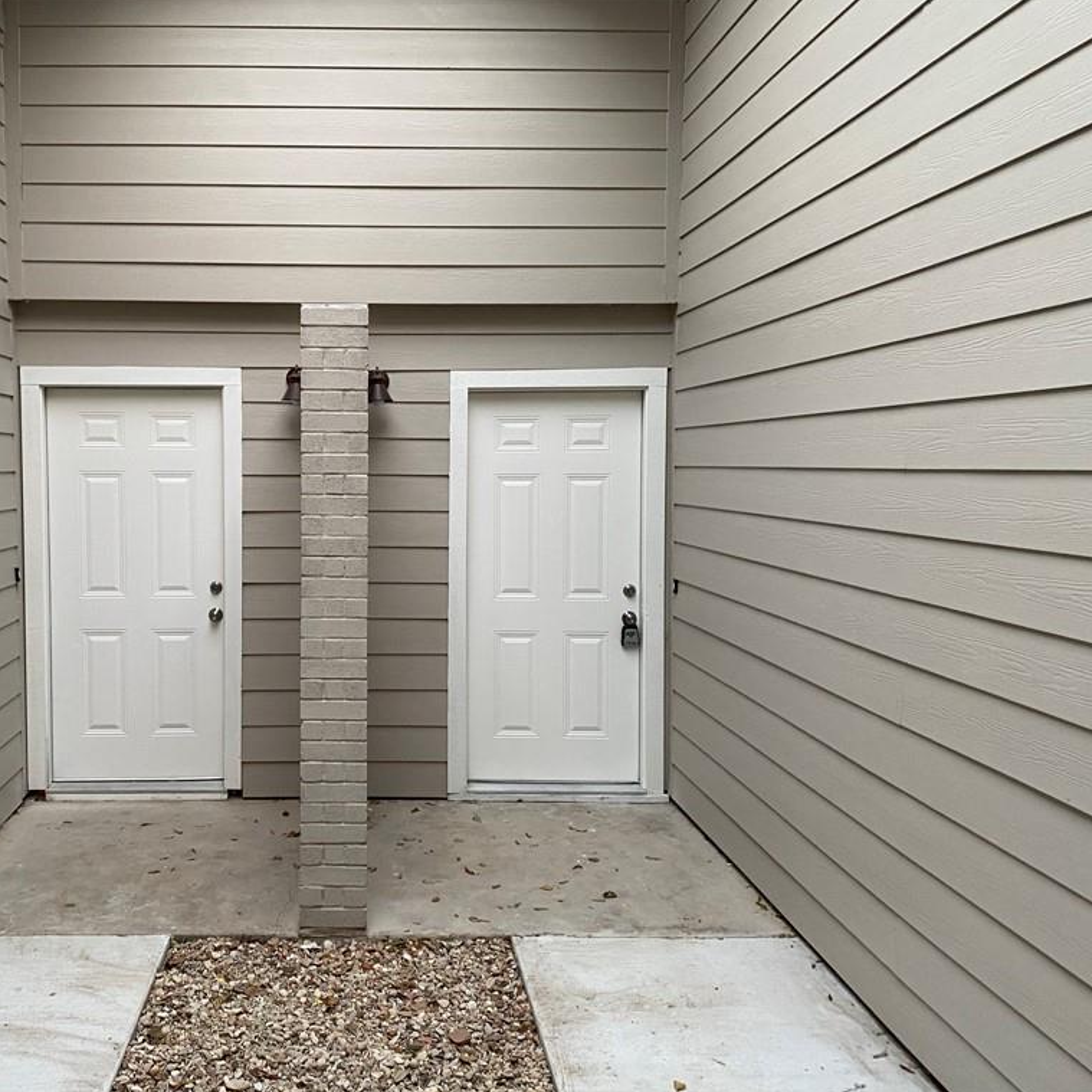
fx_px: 1106
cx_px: 378
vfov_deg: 52.5
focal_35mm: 31
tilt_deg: -3.9
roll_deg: -0.8
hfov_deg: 51.7
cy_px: 545
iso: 160
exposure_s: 1/60
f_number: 1.8
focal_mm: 4.25
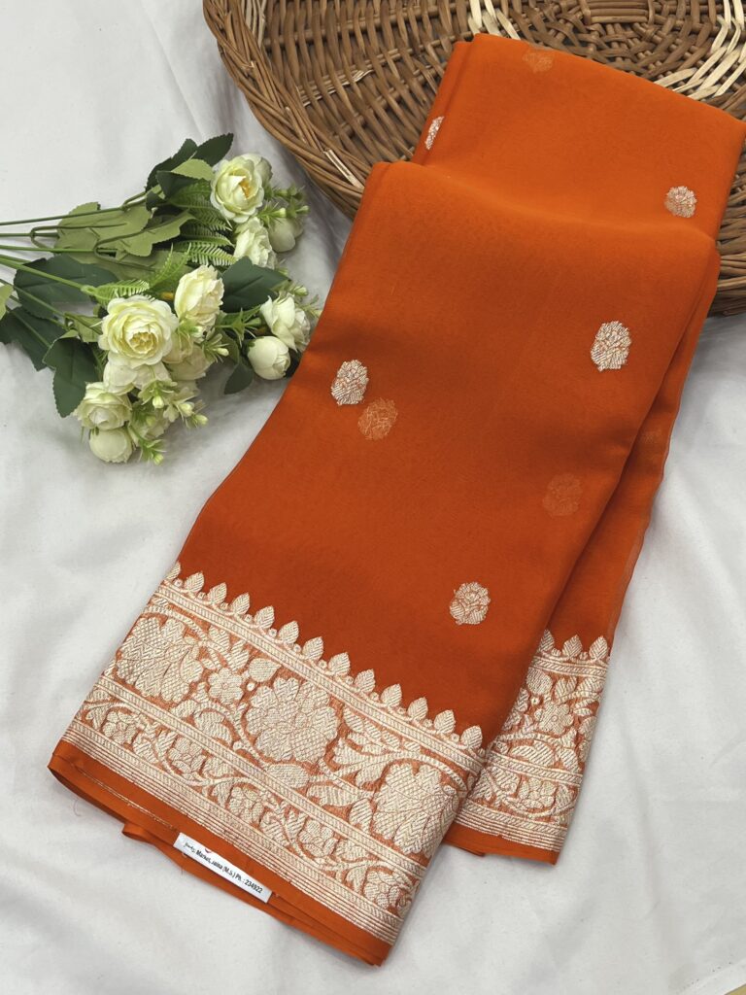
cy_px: 498
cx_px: 373
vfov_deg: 67.3
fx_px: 747
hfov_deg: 53.1
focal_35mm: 26
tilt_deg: -60.7
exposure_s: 1/100
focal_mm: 5.1
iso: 100
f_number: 1.6
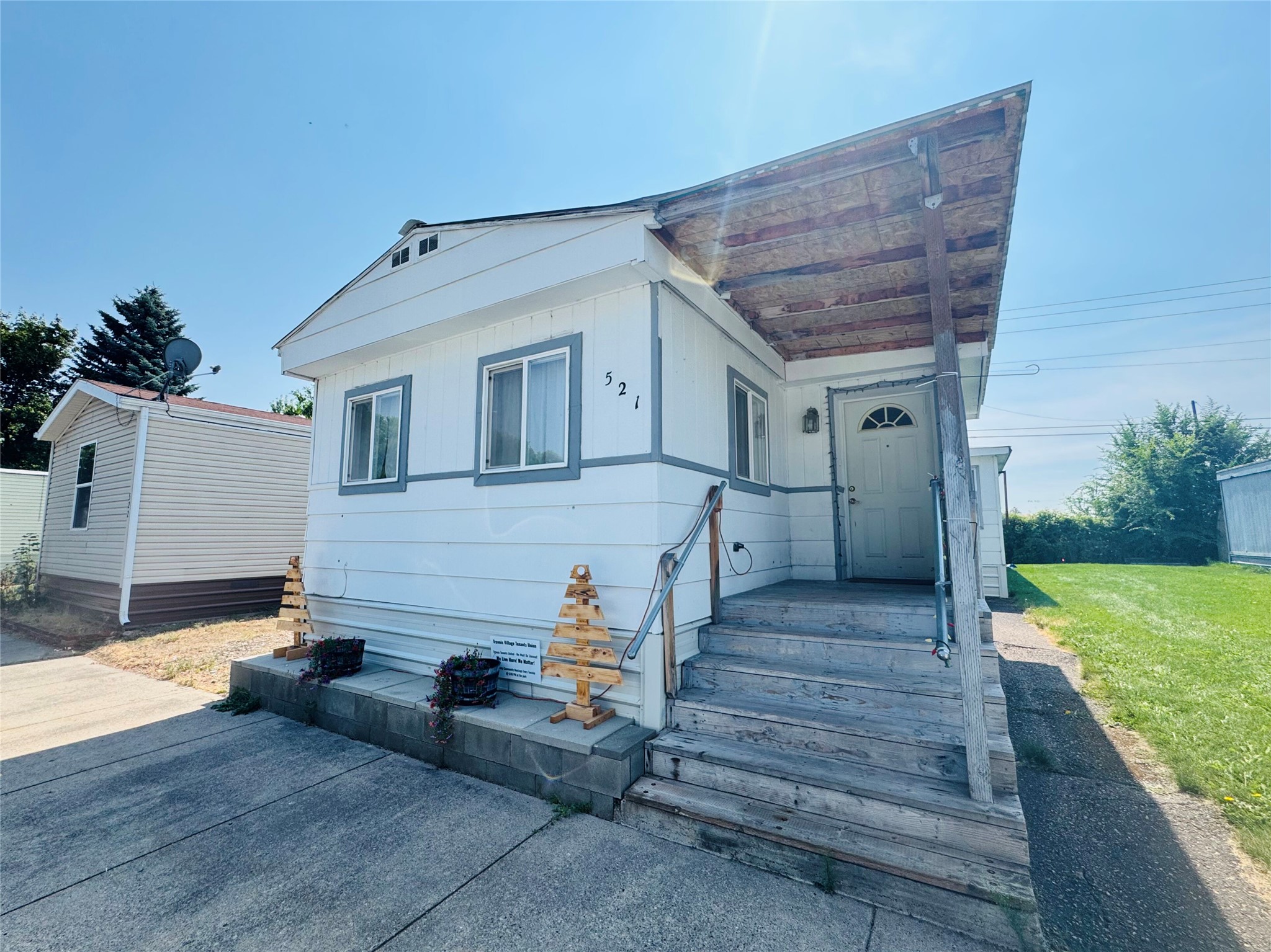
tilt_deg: +6.2
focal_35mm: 14
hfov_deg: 102.1
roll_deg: -2.0
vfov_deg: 85.7
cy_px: 476
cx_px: 636
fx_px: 514
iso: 50
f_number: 2.2
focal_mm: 2.22
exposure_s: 1/1256
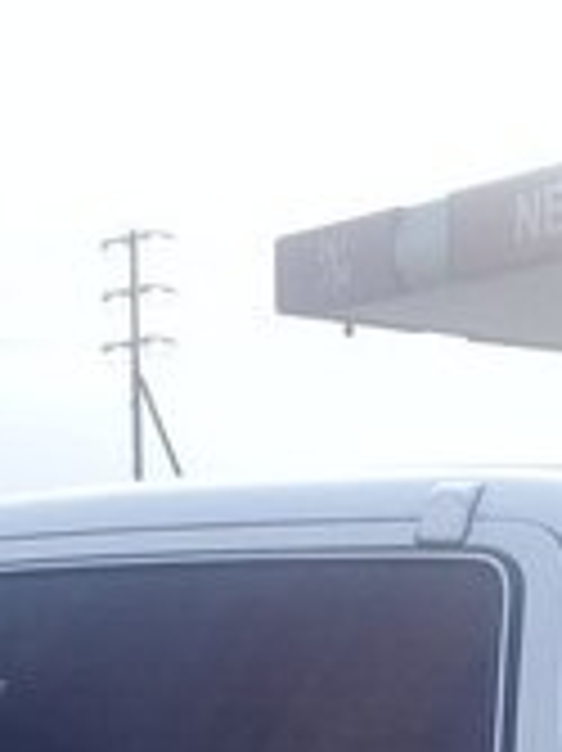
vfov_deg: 19.4
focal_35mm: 92
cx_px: 333
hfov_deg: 16.0
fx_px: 1994
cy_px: 1022
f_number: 2.2
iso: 50
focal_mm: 3.3
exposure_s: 1/696
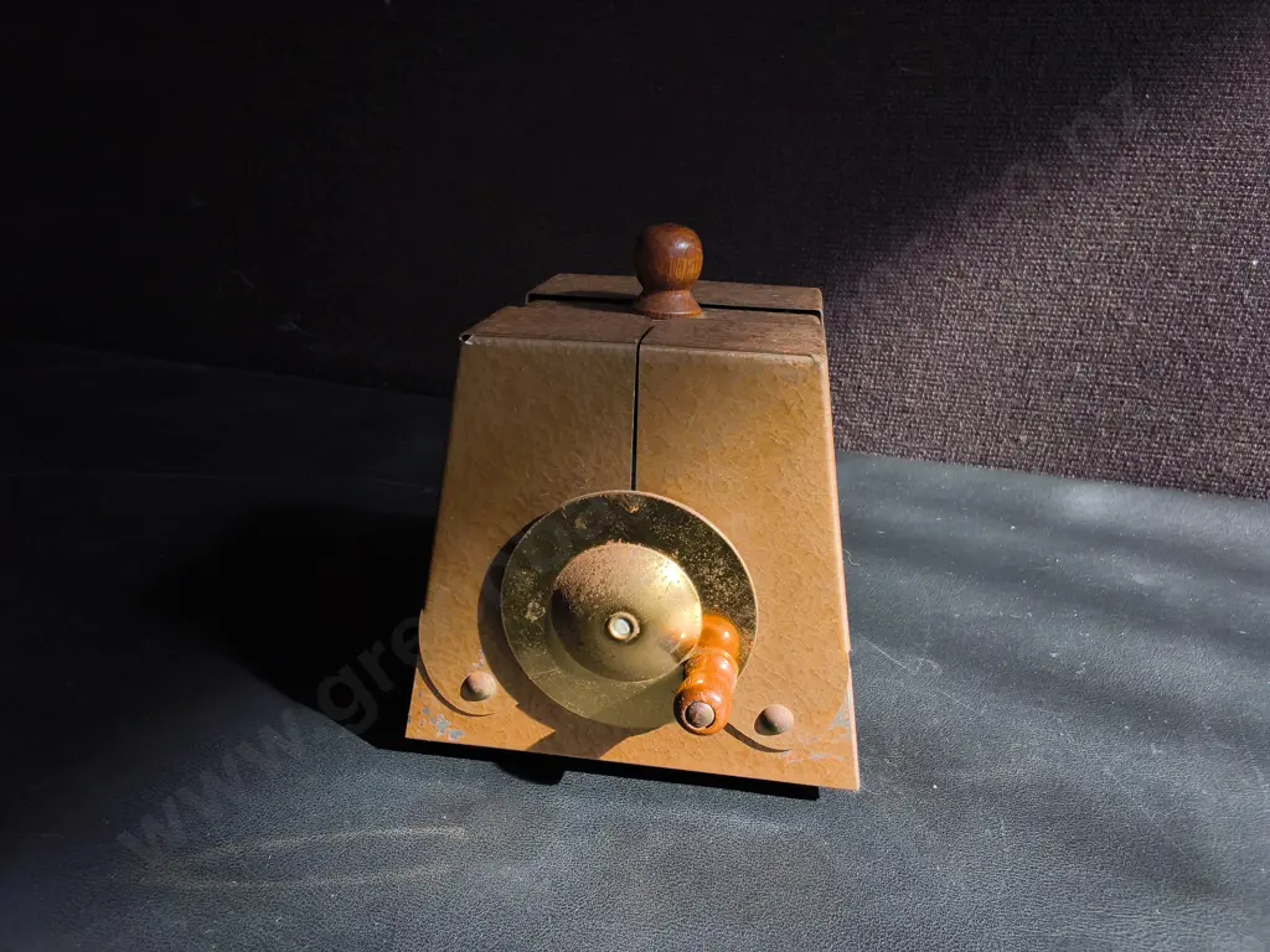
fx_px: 991
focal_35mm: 27
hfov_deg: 65.3
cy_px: 476
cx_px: 635
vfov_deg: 51.4
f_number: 2
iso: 32
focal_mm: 2.87
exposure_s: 1/460
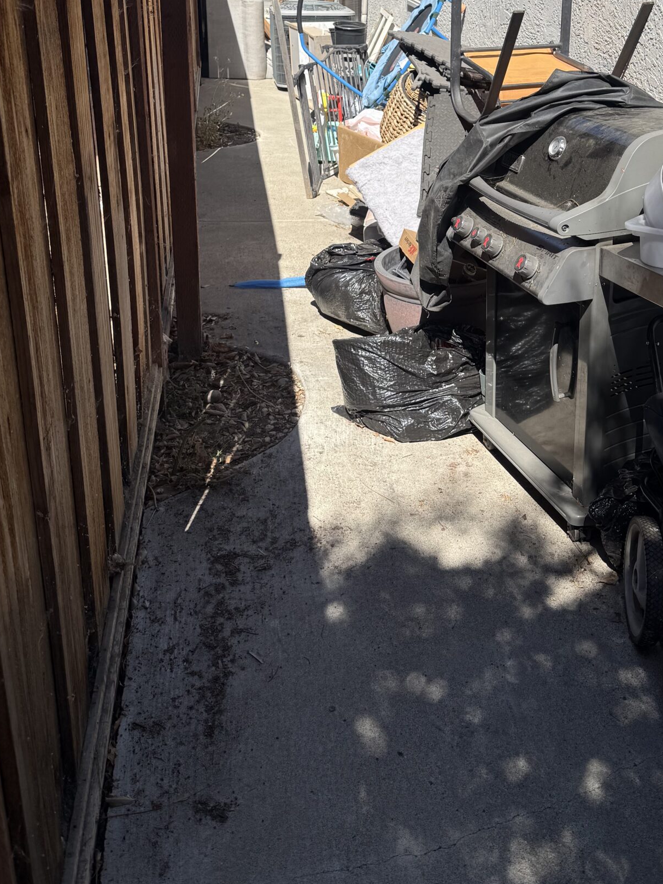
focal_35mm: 38
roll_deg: -3.3
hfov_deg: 37.1
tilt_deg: -19.7
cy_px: 260
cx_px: 474
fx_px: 970
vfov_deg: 47.7
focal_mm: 6.76
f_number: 1.78
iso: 80
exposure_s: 1/3425
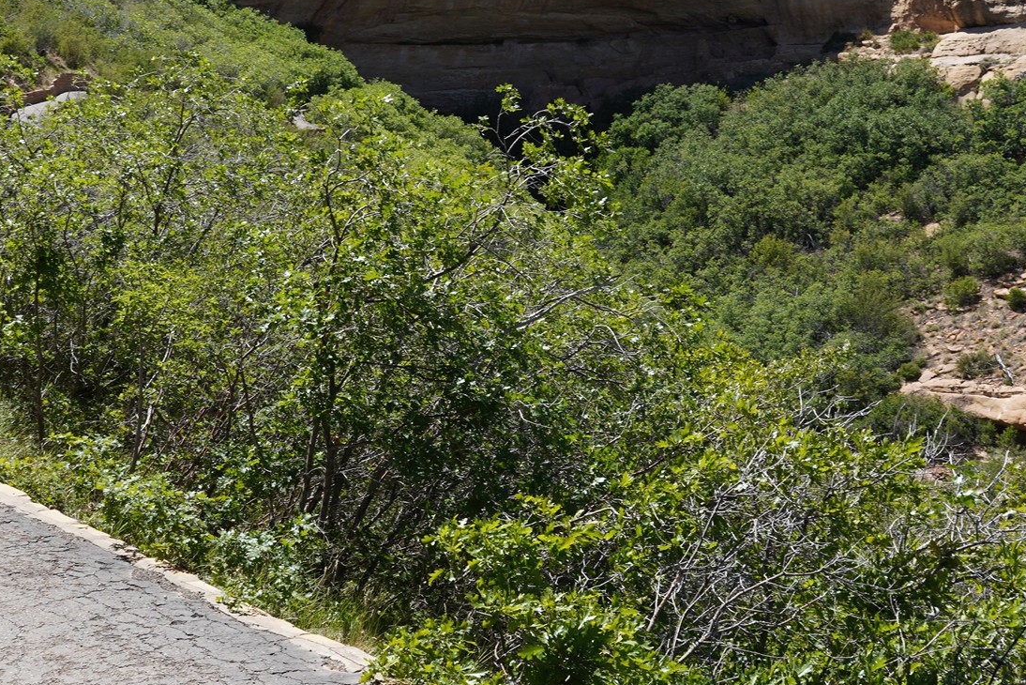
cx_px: 437
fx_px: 1511
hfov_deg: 37.4
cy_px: 211
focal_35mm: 53
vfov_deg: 25.4
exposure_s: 1/100
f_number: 11
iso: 100
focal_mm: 29
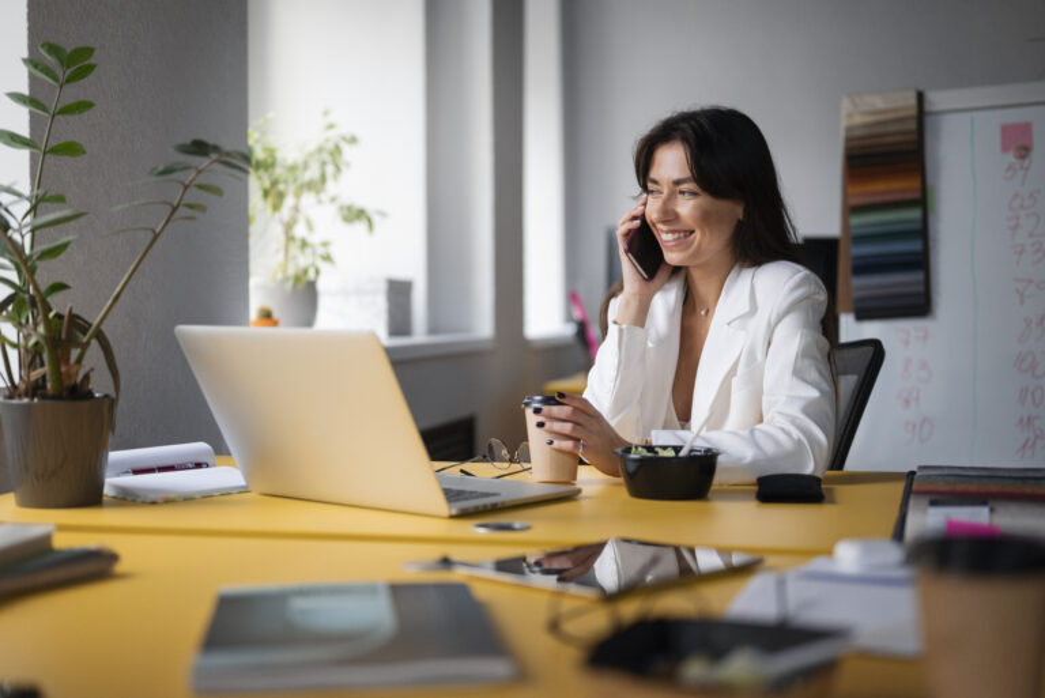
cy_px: 349
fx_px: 1452
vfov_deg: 27.0
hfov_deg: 39.6
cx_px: 522
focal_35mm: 50
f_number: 1.8
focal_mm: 50
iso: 1250
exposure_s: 1/250
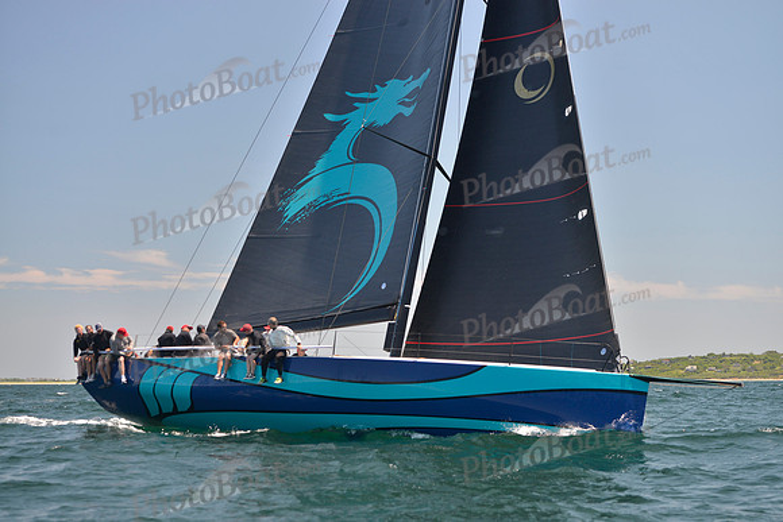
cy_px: 261
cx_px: 392
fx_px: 1523
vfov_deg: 19.5
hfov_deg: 28.8
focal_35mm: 70
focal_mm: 70
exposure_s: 1/800
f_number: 4
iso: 400
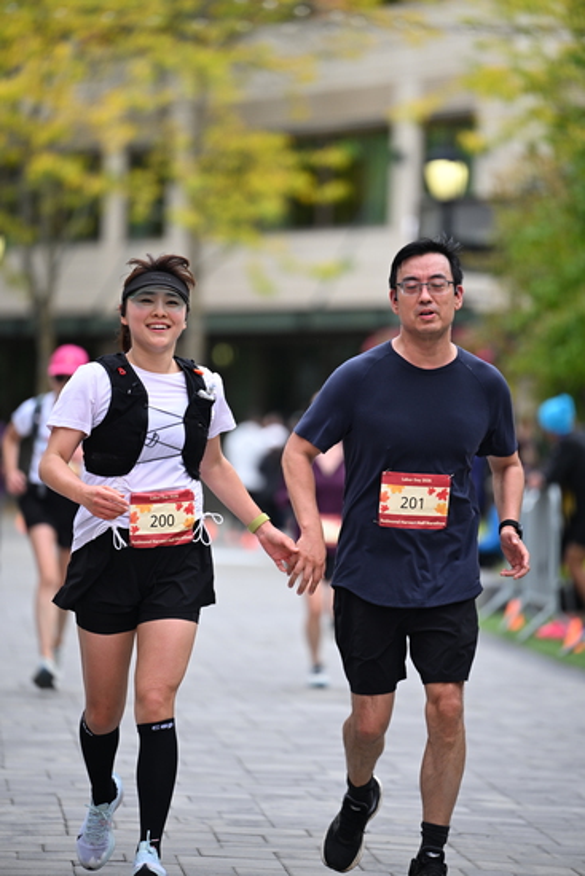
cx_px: 292
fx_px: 4872
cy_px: 438
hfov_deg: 6.9
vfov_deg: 10.3
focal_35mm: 200
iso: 640
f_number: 2.8
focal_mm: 200
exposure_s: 1/2000
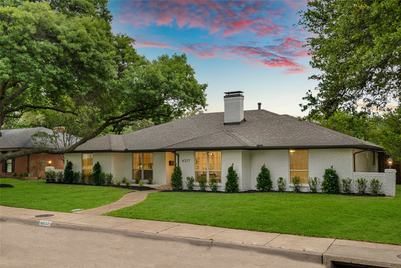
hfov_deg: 53.1
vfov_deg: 36.9
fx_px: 401
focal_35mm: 36
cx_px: 200
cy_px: 134
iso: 100
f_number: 10
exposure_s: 1/5
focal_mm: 24
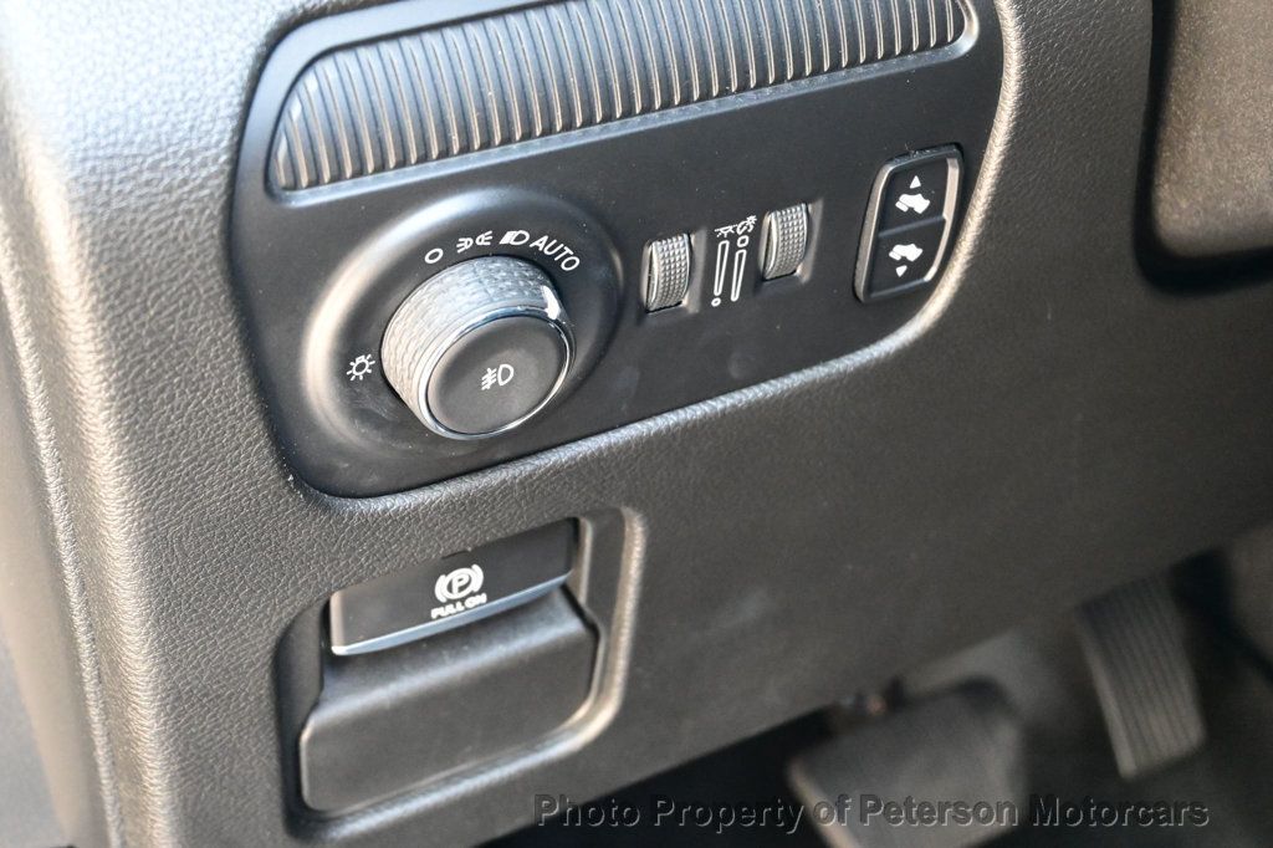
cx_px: 636
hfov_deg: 37.9
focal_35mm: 52
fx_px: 1856
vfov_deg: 25.7
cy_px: 424
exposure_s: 1/60
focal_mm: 35
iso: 5000
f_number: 5.3
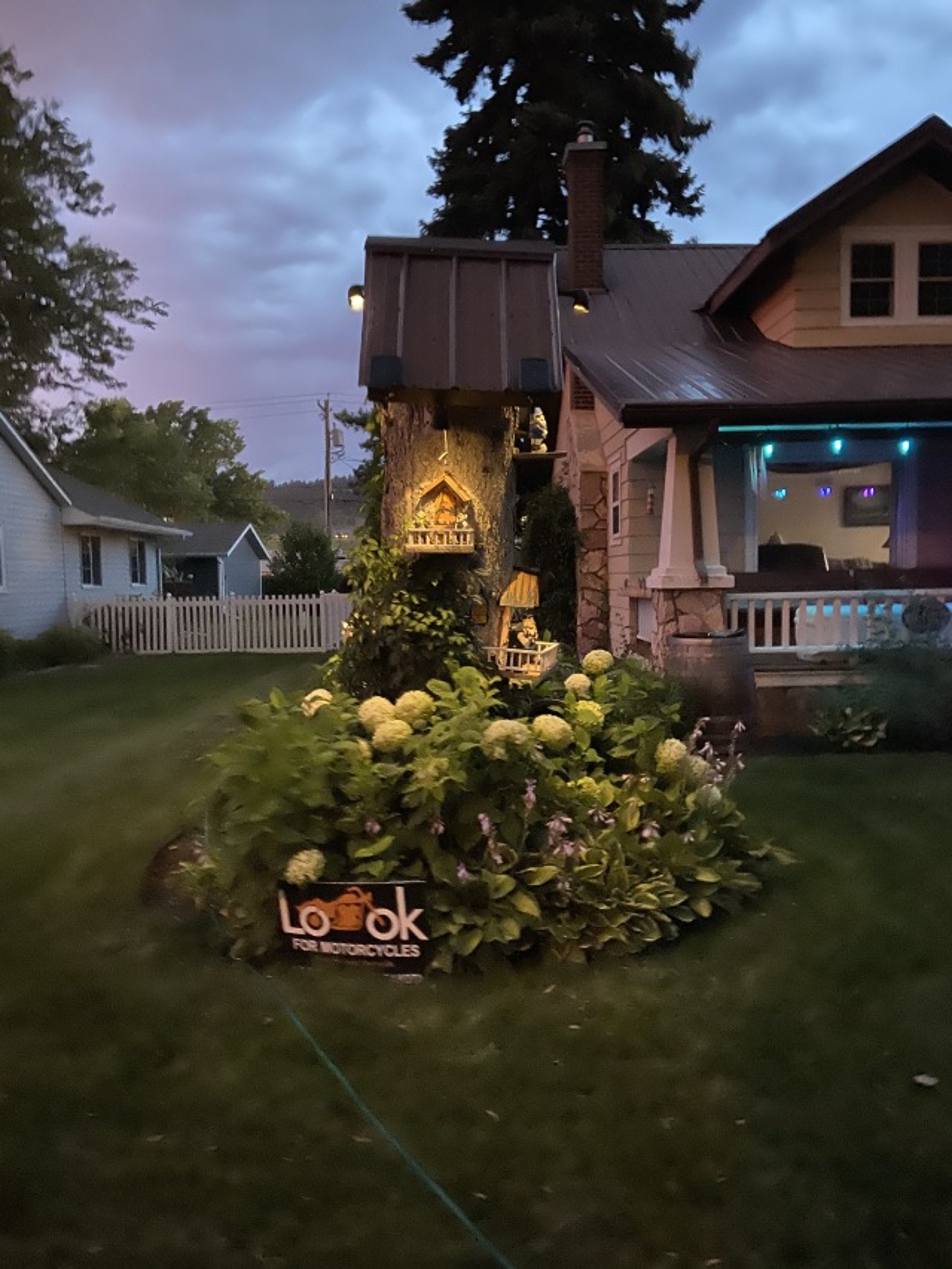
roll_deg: +0.8
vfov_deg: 67.3
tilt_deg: +0.1
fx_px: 953
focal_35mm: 26
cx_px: 476
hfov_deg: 53.1
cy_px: 634
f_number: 1.8
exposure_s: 1/9
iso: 500
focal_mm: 4.25
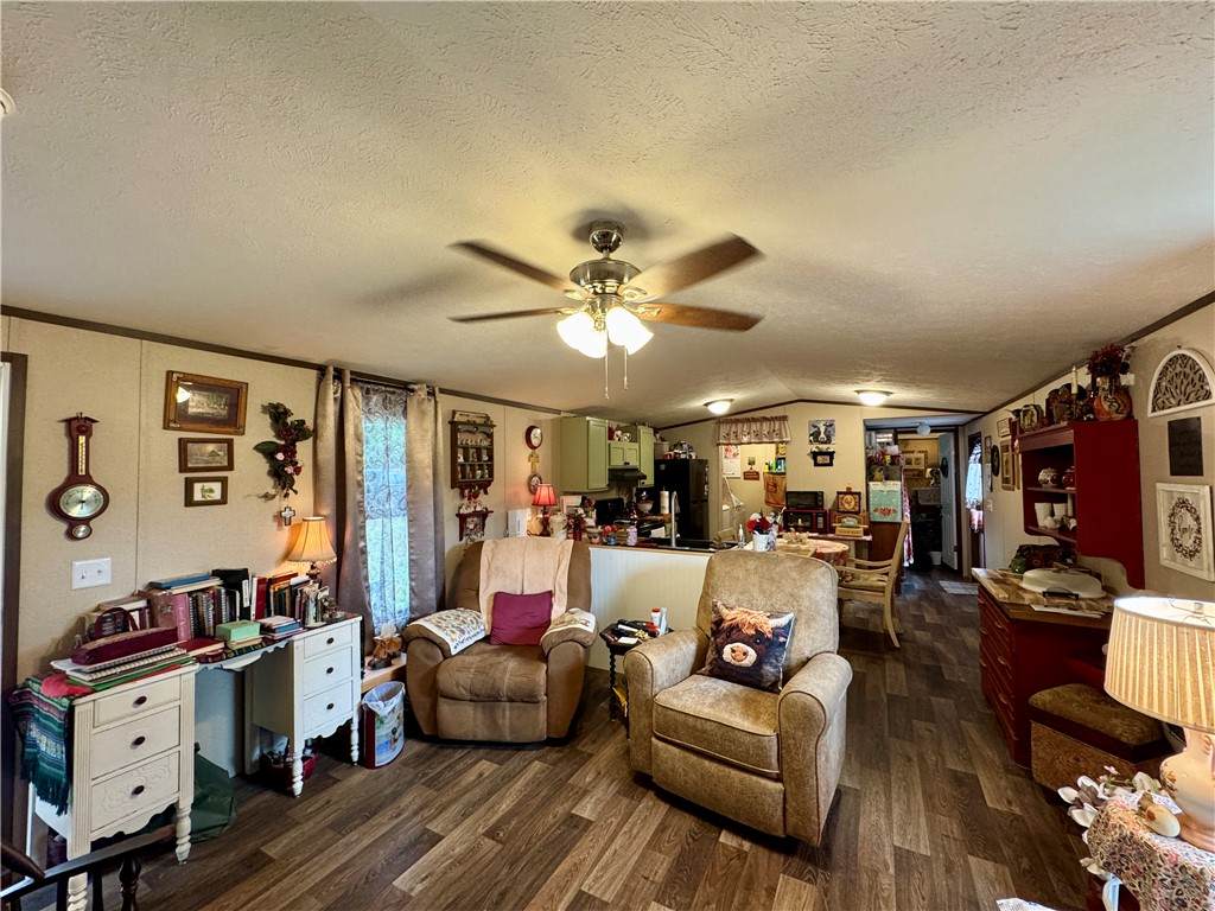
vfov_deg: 85.7
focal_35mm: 14
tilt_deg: +2.5
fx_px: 491
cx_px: 608
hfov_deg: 102.1
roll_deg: +0.0
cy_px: 456
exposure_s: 1/60
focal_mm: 2.22
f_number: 2.2
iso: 250
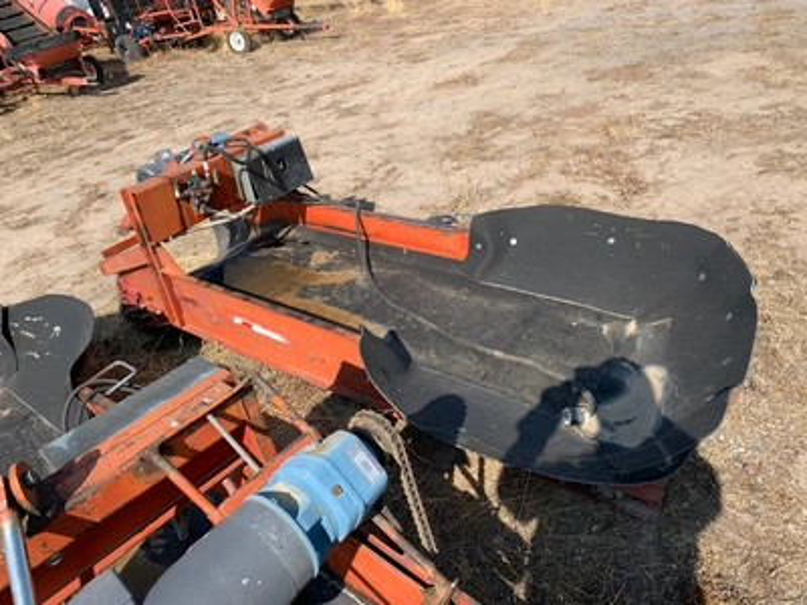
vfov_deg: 53.1
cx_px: 404
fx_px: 606
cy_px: 302
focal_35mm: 26
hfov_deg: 67.3
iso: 25
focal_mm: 4.25
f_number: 1.8
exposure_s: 1/1585
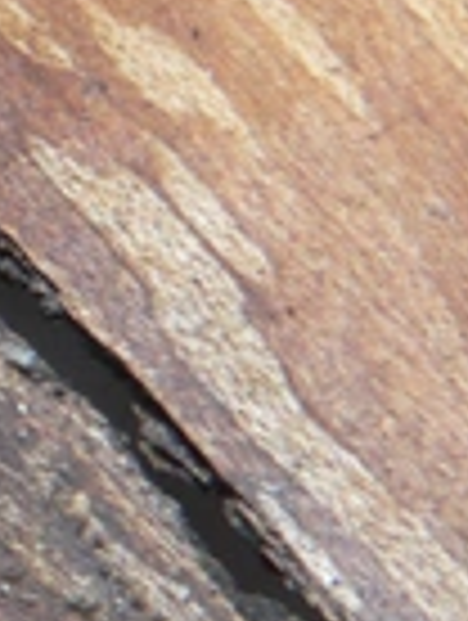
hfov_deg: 2.9
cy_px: 117
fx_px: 9237
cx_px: -774
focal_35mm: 514
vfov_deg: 3.8
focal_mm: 18.4
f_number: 4
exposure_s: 1/60
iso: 100
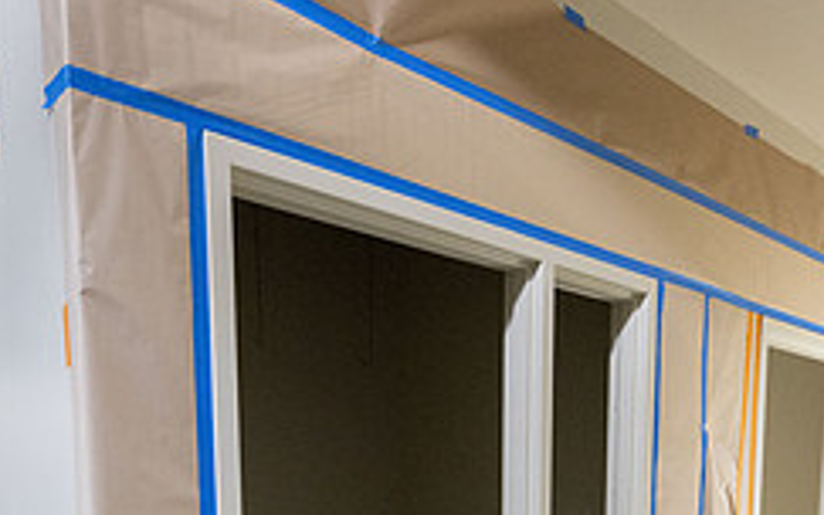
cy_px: 588
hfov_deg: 56.6
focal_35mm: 34
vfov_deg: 32.2
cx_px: 451
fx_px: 764
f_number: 4
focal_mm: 14
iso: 3200
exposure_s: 1/200
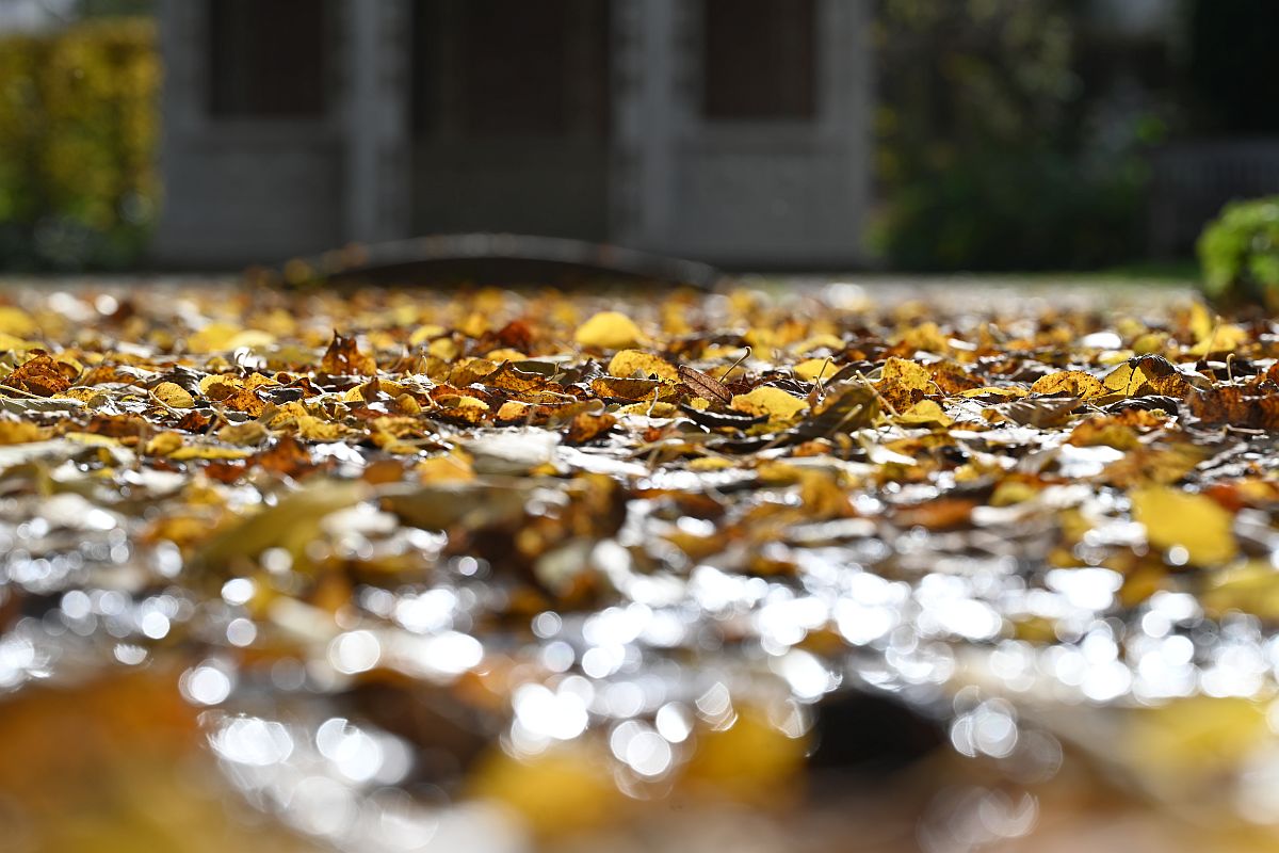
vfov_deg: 13.0
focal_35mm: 105
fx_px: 3730
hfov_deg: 19.5
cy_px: 426
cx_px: 640
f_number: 7.1
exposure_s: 1/400
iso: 100
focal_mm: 105
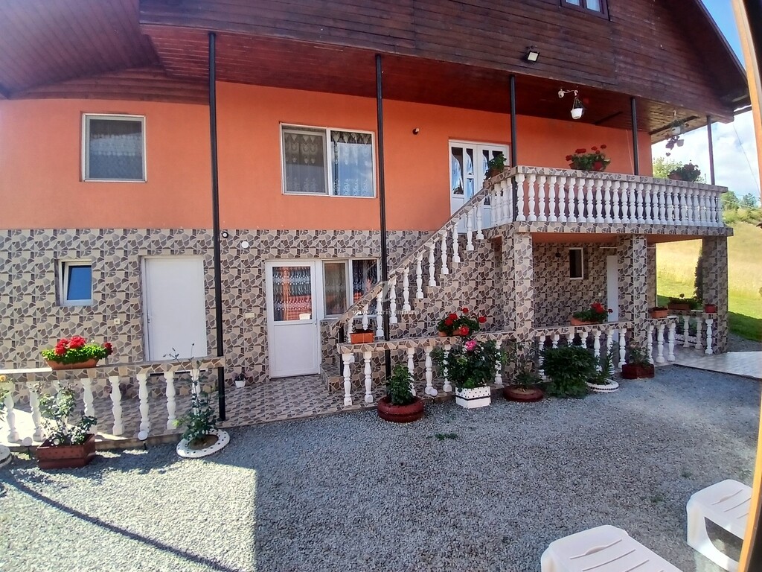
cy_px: 286
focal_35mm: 17
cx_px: 381
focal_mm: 1.4
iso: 50
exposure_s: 1/252
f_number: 2.2
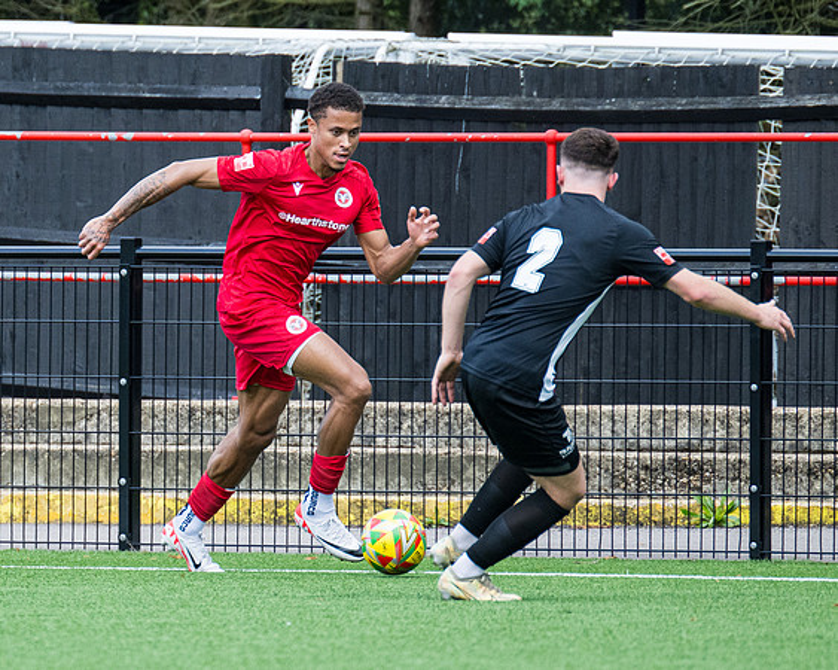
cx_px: 90
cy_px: 294
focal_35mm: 706
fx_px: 17514
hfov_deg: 2.7
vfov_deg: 2.2
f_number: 4
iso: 800
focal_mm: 280
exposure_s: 1/1600
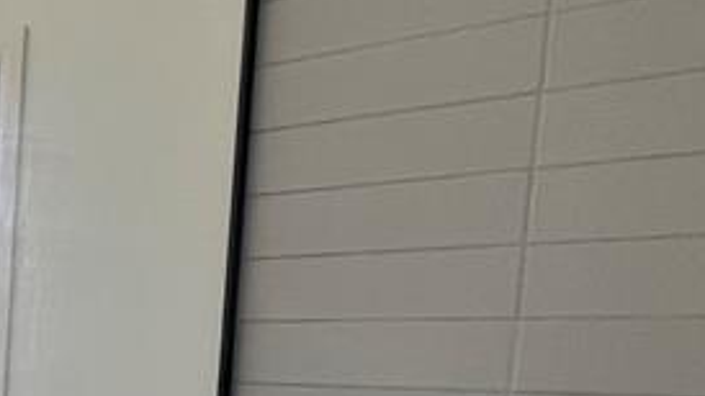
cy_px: 473
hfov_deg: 28.7
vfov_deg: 21.1
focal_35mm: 53
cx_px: -296
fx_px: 991
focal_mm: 1.57
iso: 160
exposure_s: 1/99
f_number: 1.8
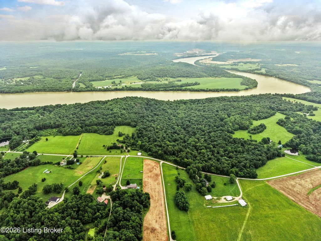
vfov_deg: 56.8
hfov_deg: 71.6
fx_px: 223
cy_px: 120
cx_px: 160
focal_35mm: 24
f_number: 1.8
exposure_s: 1/4000
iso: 290
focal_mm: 8.67
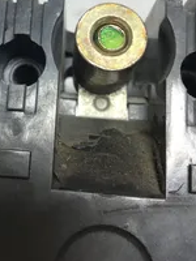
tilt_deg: -64.5
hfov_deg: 23.3
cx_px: 41
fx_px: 468
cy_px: 38
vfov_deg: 30.1
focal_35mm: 62
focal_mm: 3.3
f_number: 2.4
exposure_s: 1/120
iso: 25
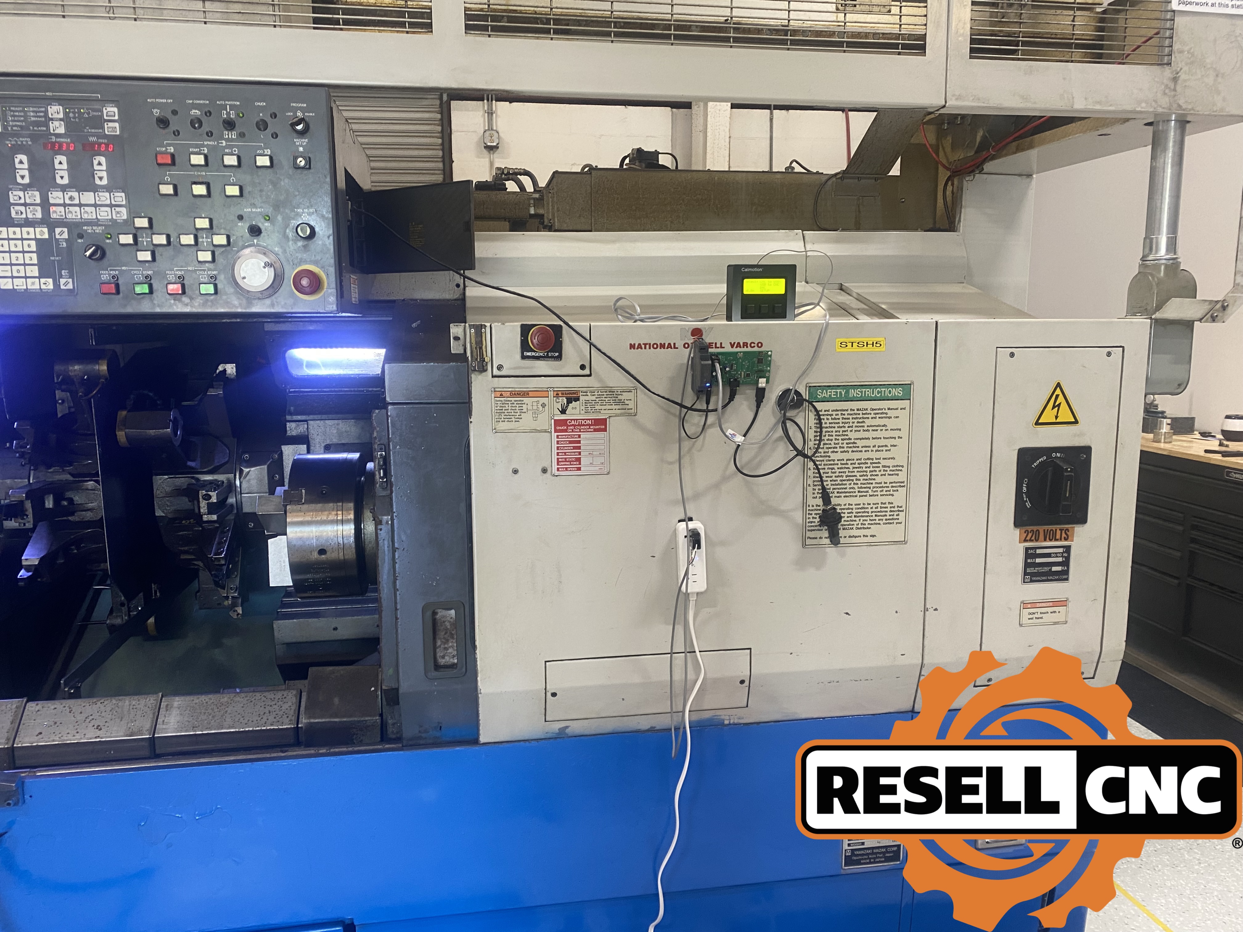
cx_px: 622
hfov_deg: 67.3
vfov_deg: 53.1
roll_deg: +0.0
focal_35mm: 26
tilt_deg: -10.5
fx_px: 934
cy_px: 466
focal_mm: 4.25
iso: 100
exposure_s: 1/60
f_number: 1.8
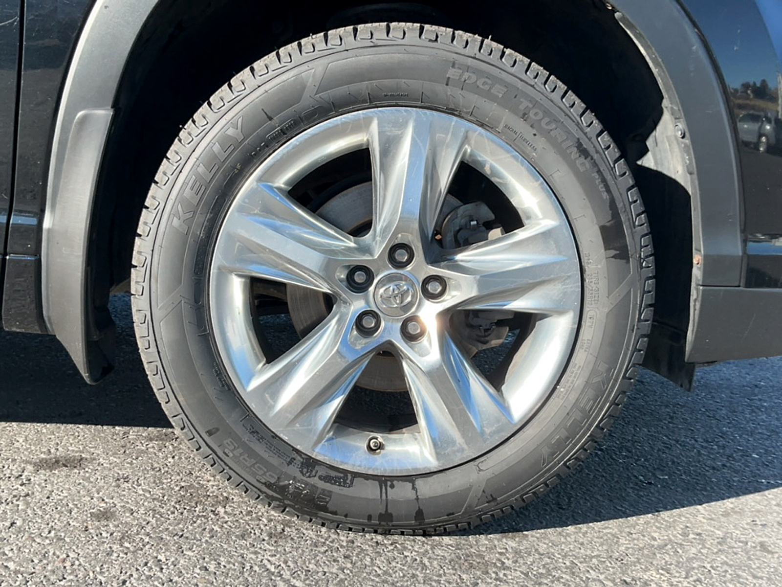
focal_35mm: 30
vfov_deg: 46.8
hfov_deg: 60.0
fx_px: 678
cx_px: 391
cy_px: 294
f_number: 1.8
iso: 25
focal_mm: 3
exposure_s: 1/519
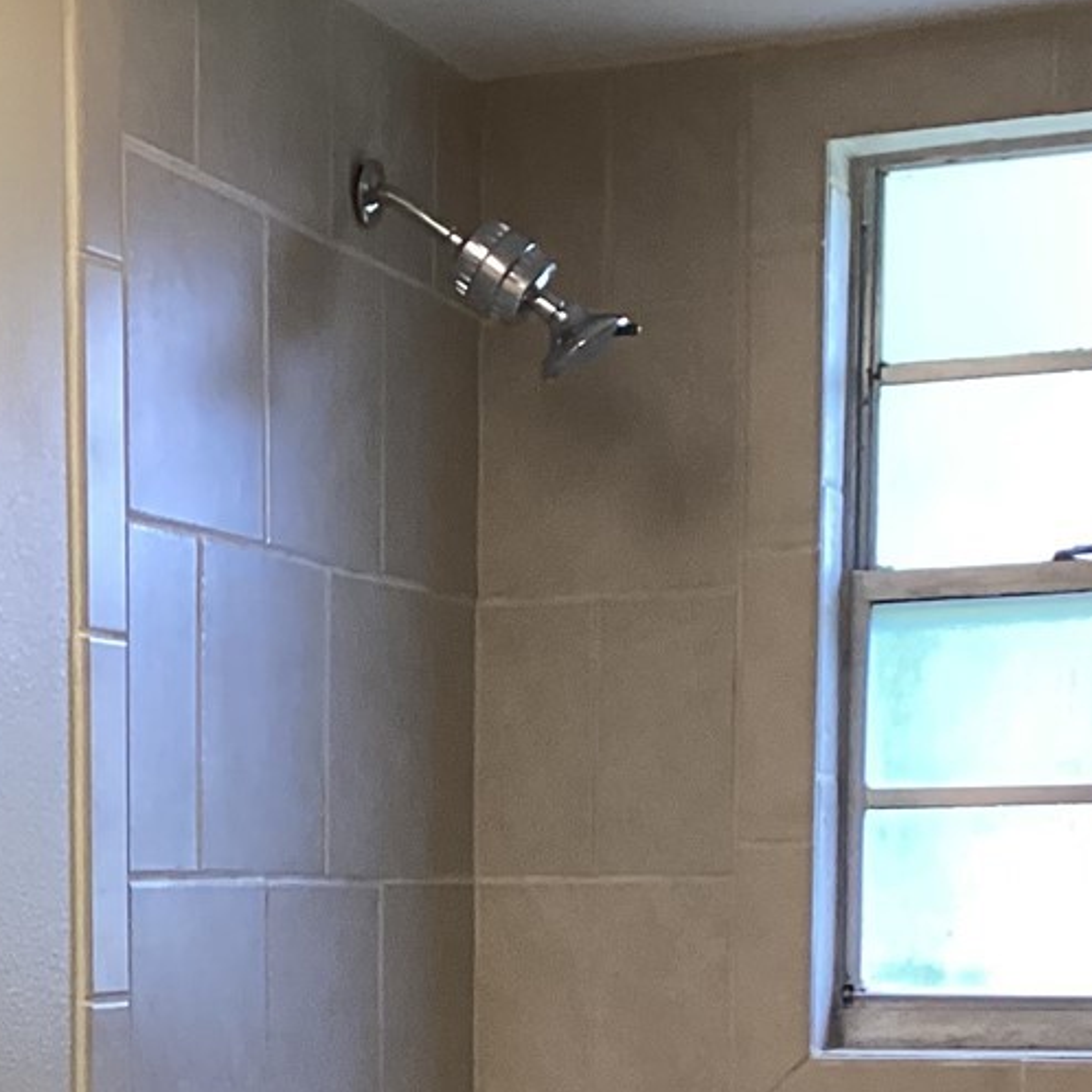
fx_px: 3141
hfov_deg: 19.3
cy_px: 1235
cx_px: 72
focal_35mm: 88
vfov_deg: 18.9
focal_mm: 3.3
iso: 125
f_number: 2.4
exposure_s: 1/60
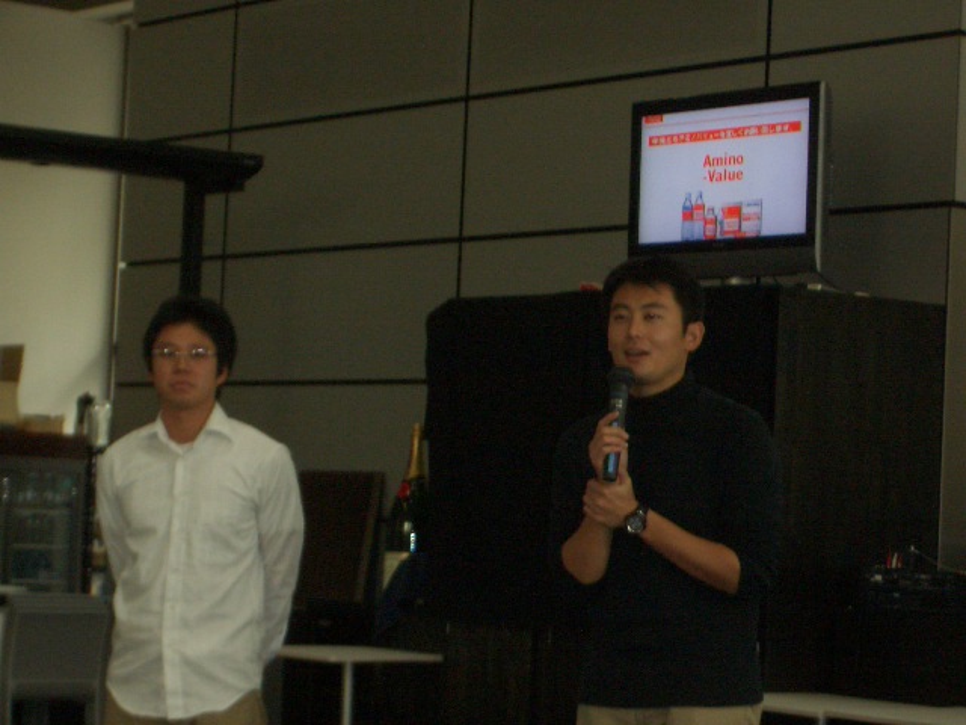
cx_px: 483
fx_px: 2930
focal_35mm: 105
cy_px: 362
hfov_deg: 18.7
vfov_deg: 14.1
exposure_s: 1/60
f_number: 4.8
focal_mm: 17.4
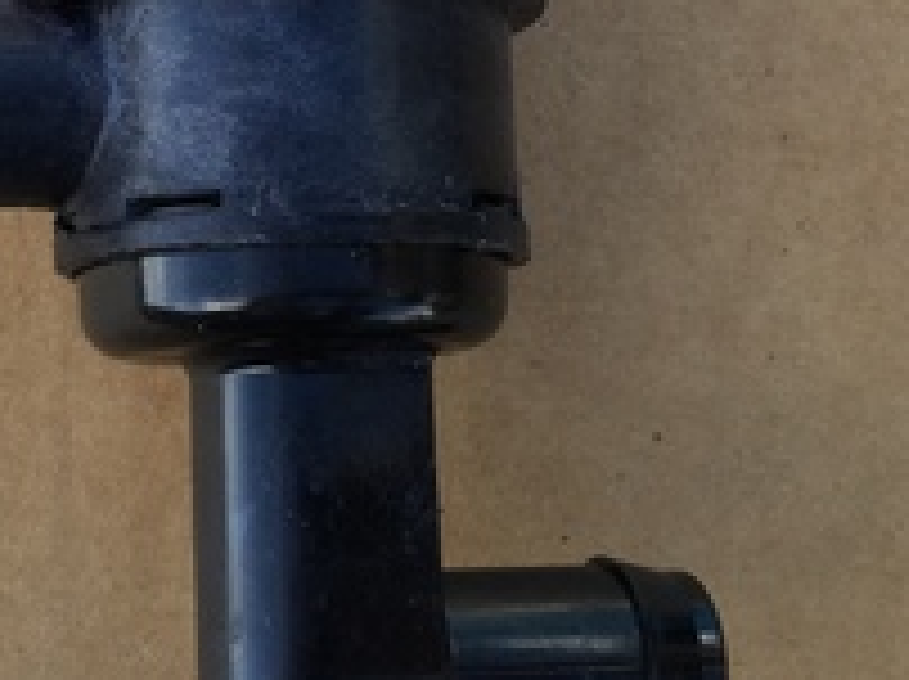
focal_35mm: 92
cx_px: 279
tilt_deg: -85.9
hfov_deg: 21.2
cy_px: -81
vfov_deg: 15.6
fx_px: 2413
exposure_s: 1/291
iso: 32
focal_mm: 4.15
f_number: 2.2
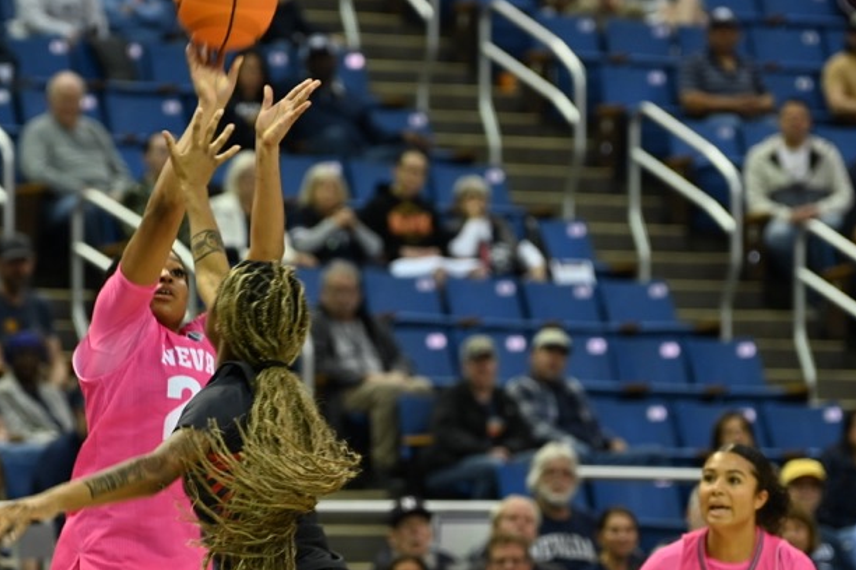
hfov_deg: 8.0
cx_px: 351
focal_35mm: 257
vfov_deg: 5.3
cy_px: 428
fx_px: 6110
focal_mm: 123
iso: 800
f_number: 2.8
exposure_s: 1/200
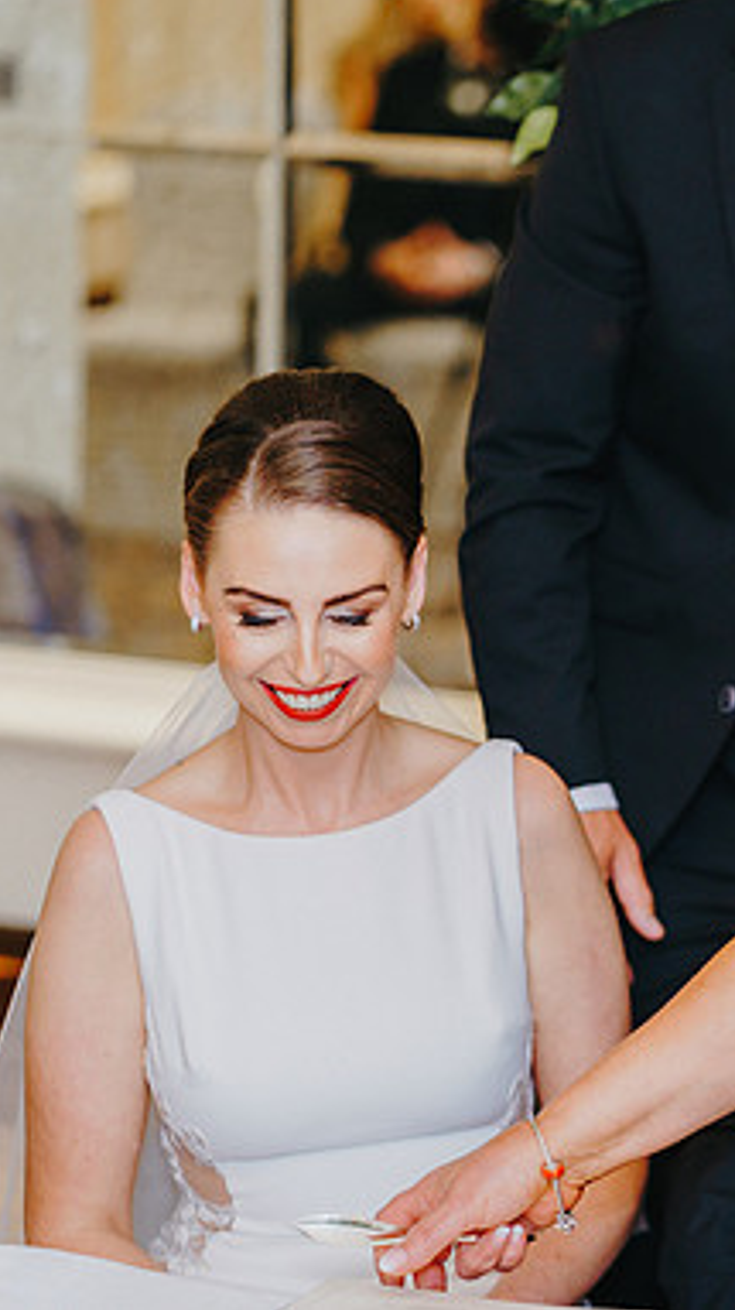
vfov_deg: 15.9
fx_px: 4685
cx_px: 714
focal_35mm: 135
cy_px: 652
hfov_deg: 8.9
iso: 1250
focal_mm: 85
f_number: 2.2
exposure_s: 1/200
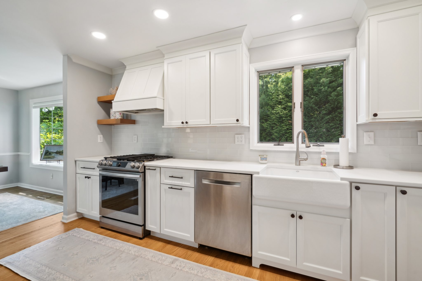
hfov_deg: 96.7
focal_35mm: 16
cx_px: 211
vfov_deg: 73.8
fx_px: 188
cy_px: 140
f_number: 8
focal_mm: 16
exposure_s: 1/8
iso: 400
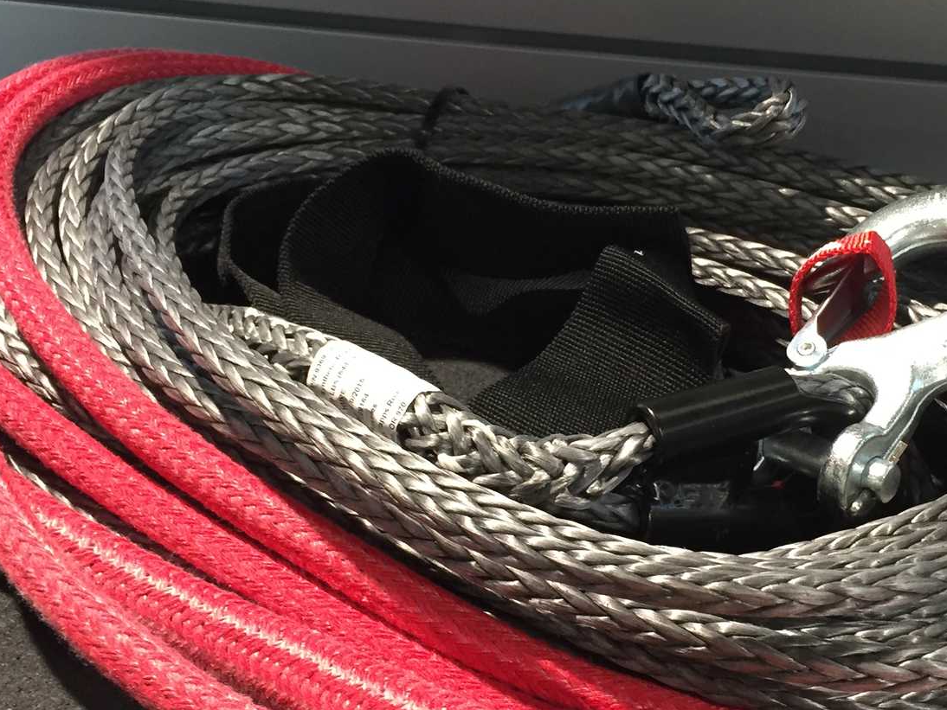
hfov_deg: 35.9
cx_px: 598
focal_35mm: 53
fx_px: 1450
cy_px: 363
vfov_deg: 27.5
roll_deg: -1.8
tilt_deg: -29.0
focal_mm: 4.15
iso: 125
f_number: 2.2
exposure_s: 1/30
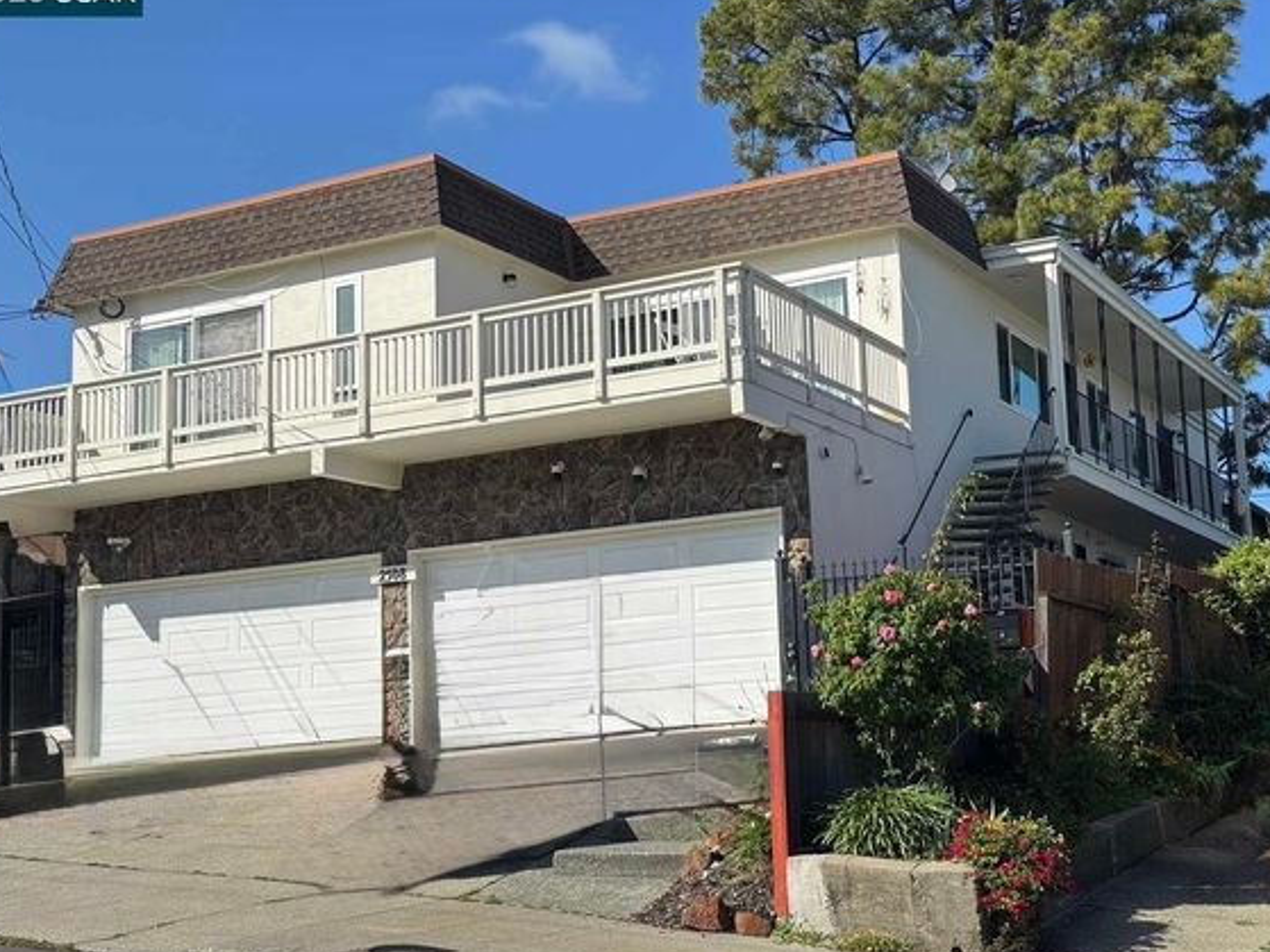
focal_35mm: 51
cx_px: 607
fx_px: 1871
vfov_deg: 28.5
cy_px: 471
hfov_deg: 37.5
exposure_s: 1/2513
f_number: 1.78
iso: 64
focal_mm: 6.76
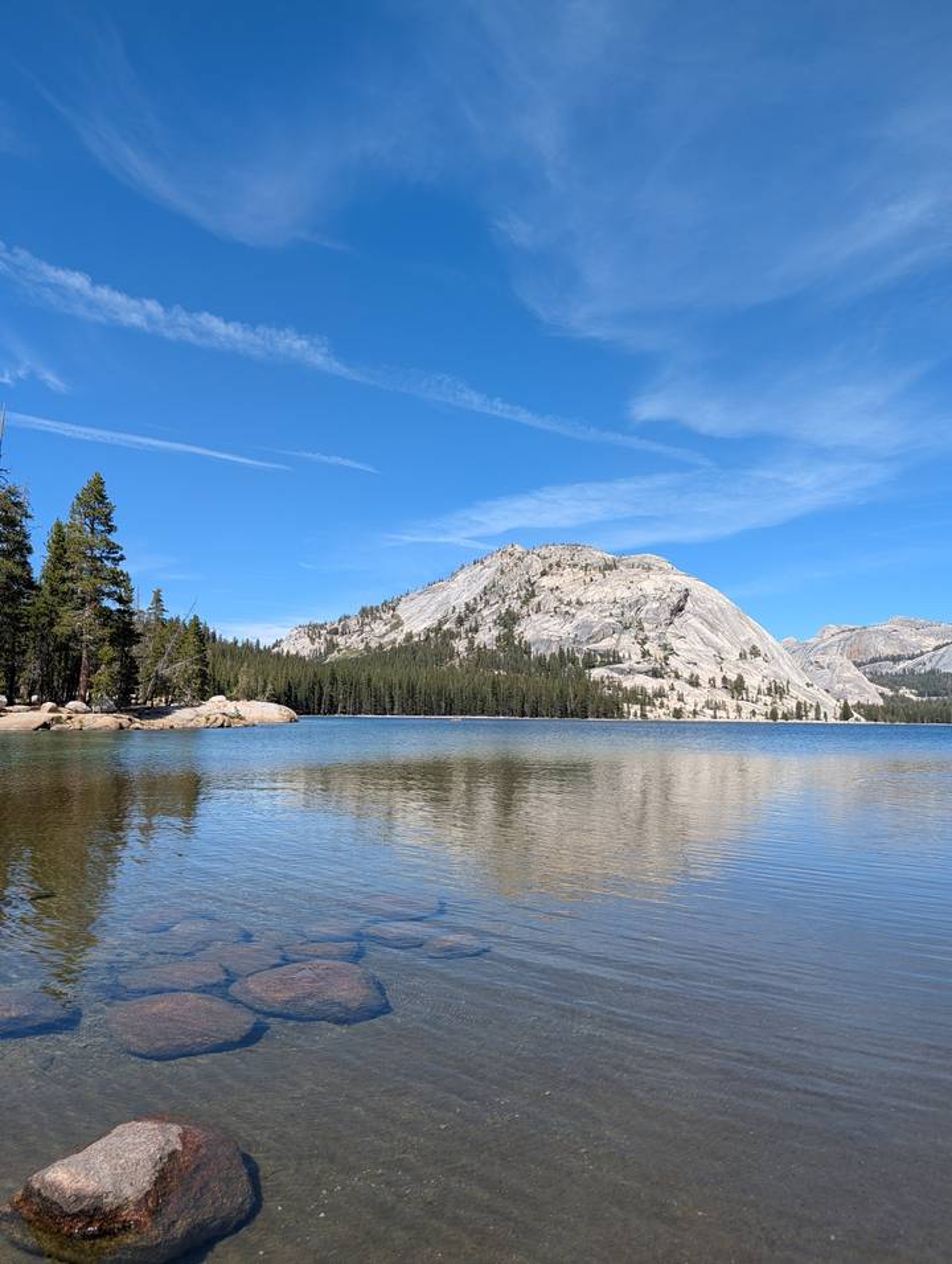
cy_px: 632
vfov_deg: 71.5
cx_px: 476
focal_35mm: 24
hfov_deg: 56.9
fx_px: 878
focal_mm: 6.9
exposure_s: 1/999
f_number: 1.68
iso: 20
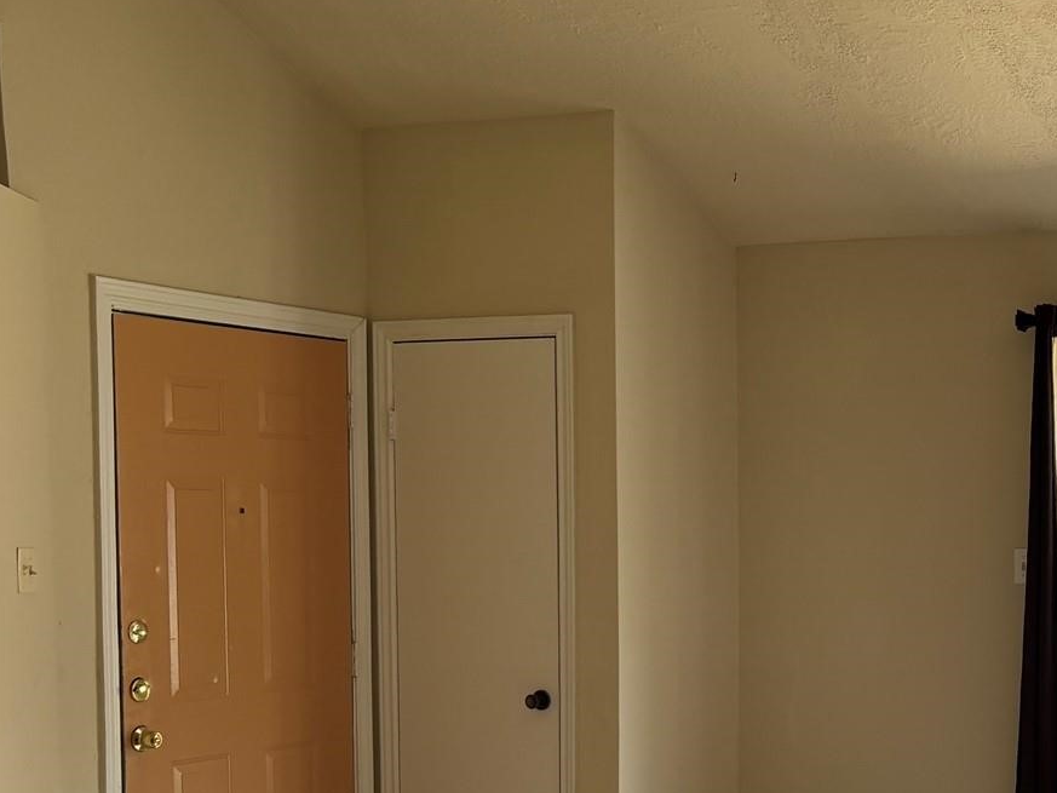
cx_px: 983
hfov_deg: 30.1
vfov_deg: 23.7
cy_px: 625
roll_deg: -0.2
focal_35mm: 61
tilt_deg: -3.6
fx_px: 1863
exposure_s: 1/137
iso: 32
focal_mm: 5.96
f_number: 1.6
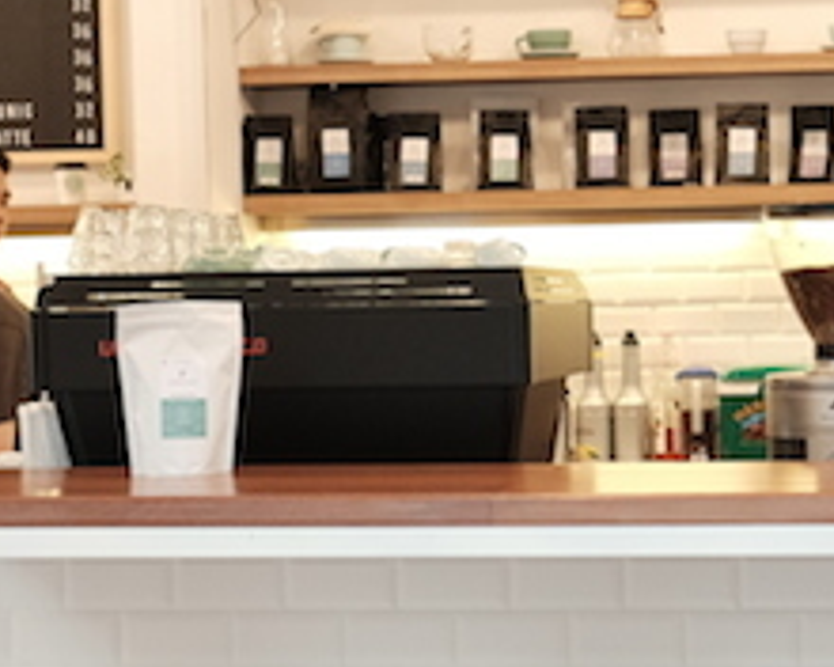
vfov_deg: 18.7
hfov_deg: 22.6
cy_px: 385
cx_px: 773
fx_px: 2024
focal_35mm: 82
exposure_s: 1/125
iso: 1000
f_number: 2.5
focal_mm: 16
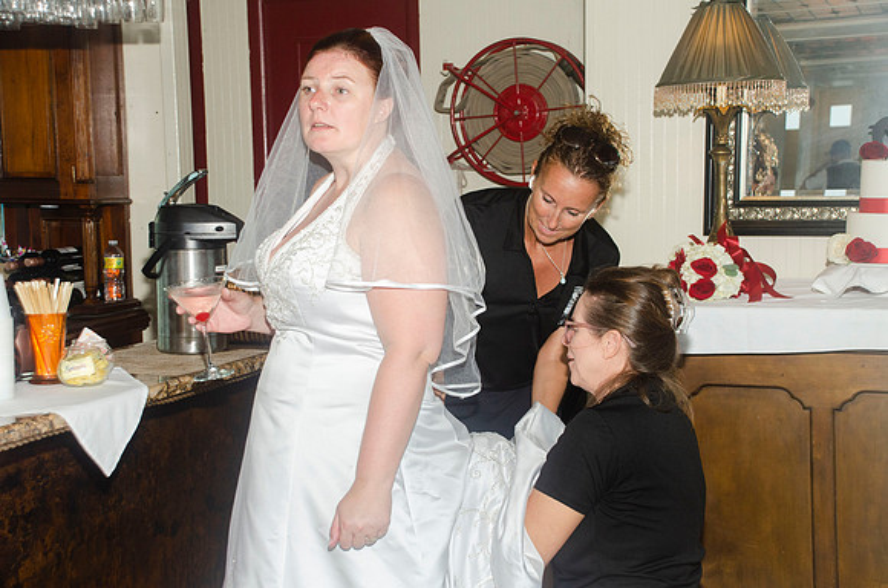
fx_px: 1403
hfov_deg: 35.1
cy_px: 294
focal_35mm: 57
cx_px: 444
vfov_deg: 23.7
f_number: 5.6
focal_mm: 38
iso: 400
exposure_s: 1/250
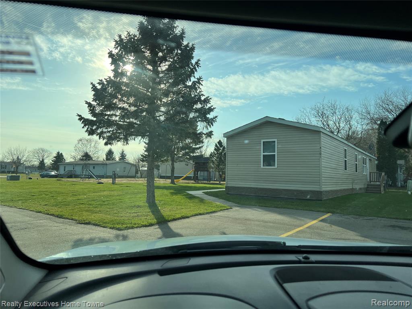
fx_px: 309
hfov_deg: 67.3
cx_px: 206
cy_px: 154
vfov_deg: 53.1
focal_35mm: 26
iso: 50
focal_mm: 5.7
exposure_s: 1/5076
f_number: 1.5
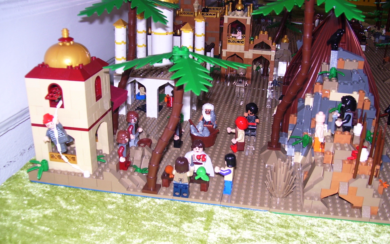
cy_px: 138
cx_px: 197
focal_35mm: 39
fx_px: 415
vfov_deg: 32.7
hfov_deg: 50.4
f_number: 2.7
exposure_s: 1/60
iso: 80
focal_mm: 6
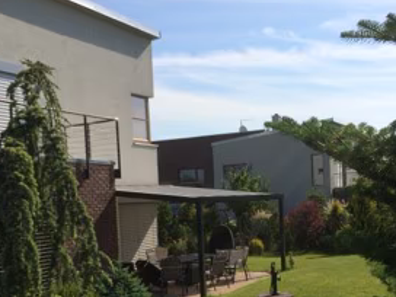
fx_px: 606
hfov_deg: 36.2
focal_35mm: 53
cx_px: 213
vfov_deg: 27.1
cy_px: 230
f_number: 2.2
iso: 40
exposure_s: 1/2740
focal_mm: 4.12
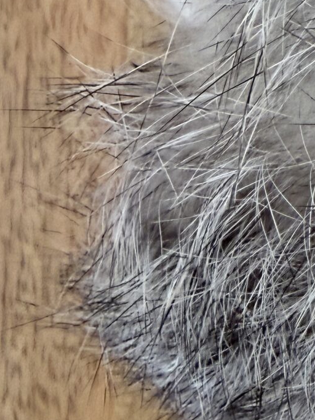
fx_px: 1092
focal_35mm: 90
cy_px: 140
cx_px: 577
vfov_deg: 21.7
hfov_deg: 14.4
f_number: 2.2
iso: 320
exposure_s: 1/99
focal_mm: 2.22
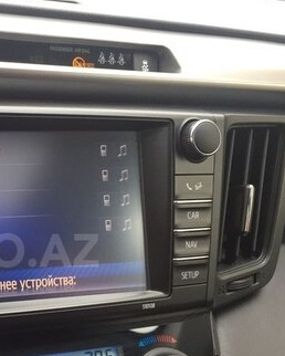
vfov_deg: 32.1
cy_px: 250
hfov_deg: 24.8
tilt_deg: -24.3
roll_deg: -4.6
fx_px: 611
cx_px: -14
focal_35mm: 58
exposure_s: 1/100
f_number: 2.2
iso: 50
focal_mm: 4.15
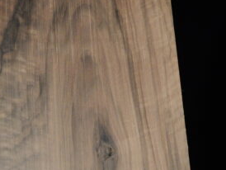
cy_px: 102
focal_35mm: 94
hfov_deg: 20.4
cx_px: 23
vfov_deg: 15.7
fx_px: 614
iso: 280
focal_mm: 7.7
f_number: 3.6
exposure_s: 1/250
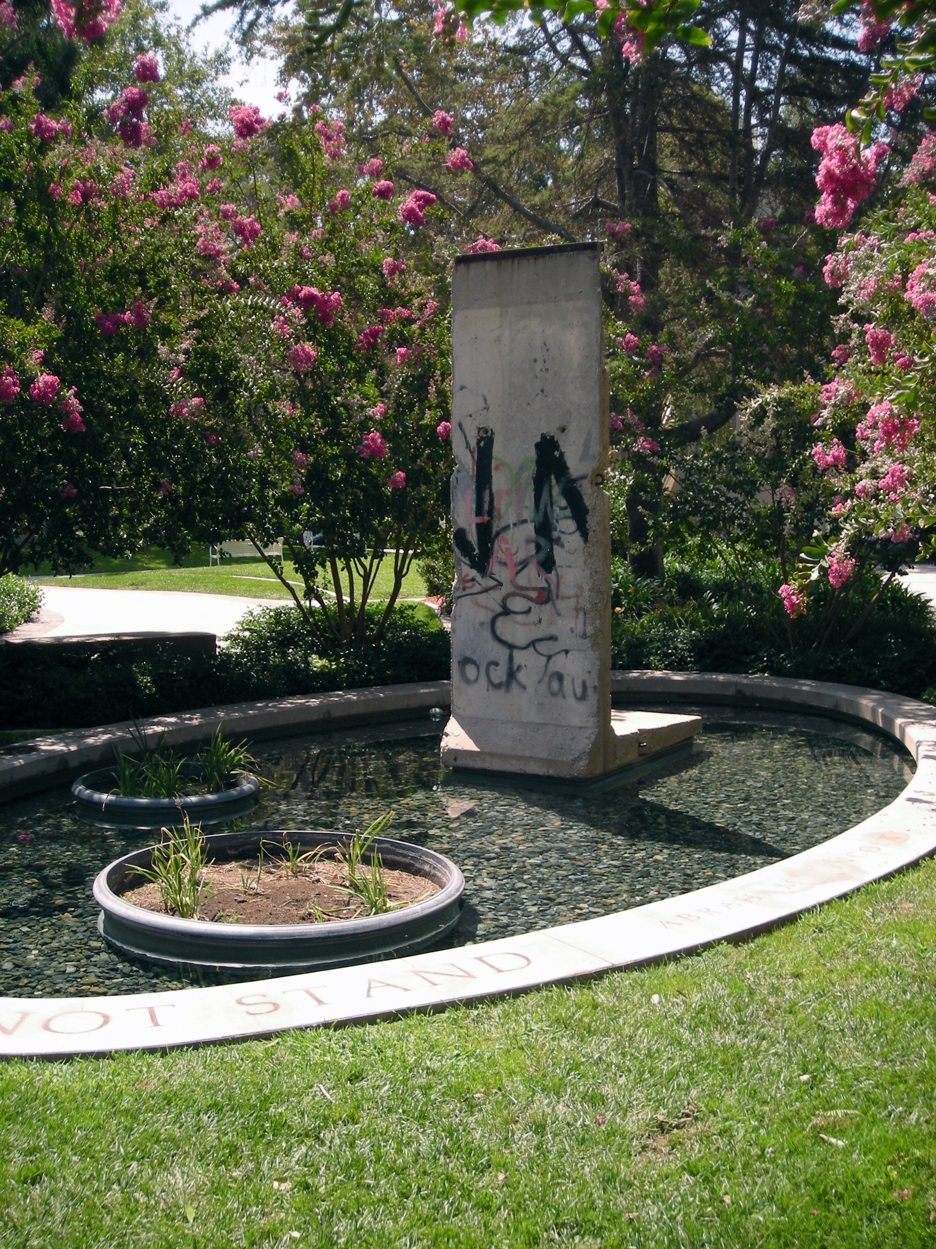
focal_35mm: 38
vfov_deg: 49.0
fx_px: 1370
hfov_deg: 37.7
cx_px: 468
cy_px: 624
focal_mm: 6.3
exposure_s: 1/350
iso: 50
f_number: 3.2
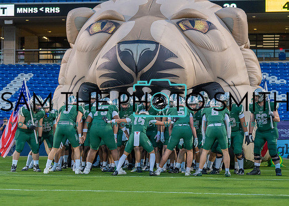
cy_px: 115
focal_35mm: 100
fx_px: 817
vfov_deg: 14.4
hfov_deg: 20.1
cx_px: 138
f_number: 2.8
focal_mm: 85
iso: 2000
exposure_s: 1/1000
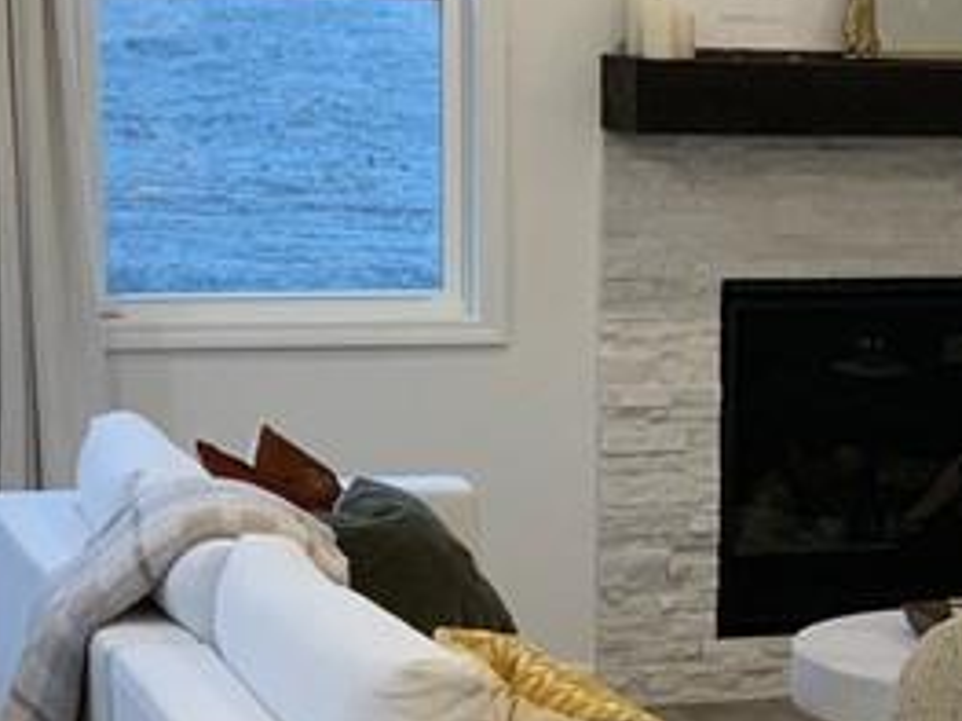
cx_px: 900
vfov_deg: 13.0
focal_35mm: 113
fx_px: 3139
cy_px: 556
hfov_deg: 17.1
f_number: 1.8
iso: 50
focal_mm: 3
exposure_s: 1/60
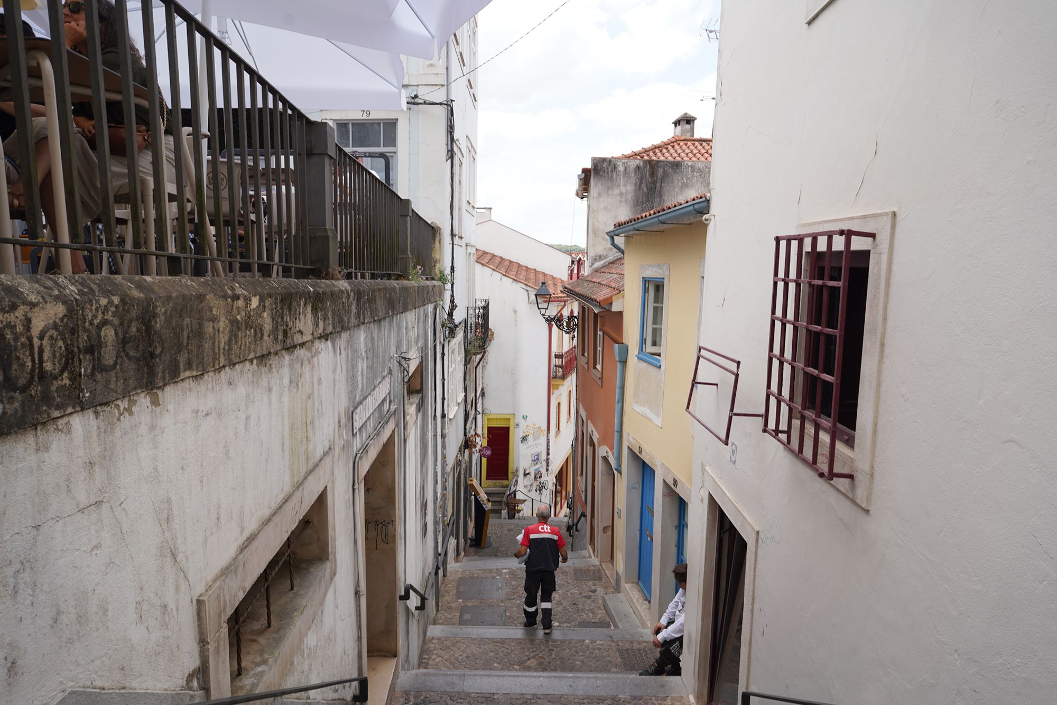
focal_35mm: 24
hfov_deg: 73.7
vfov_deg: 53.1
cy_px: 352
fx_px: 705
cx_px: 528
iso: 100
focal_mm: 24
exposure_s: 1/100
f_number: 8
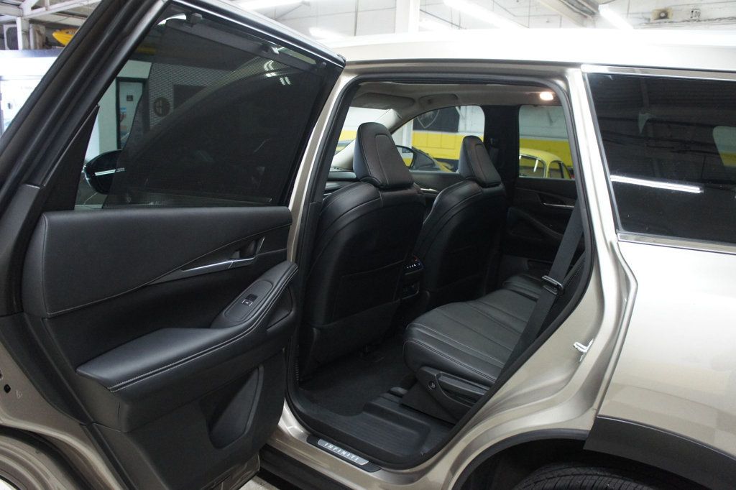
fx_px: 552
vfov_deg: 47.9
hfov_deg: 67.4
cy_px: 245
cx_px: 368
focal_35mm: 27
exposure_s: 1/60
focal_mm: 18
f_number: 3.5
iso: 1600
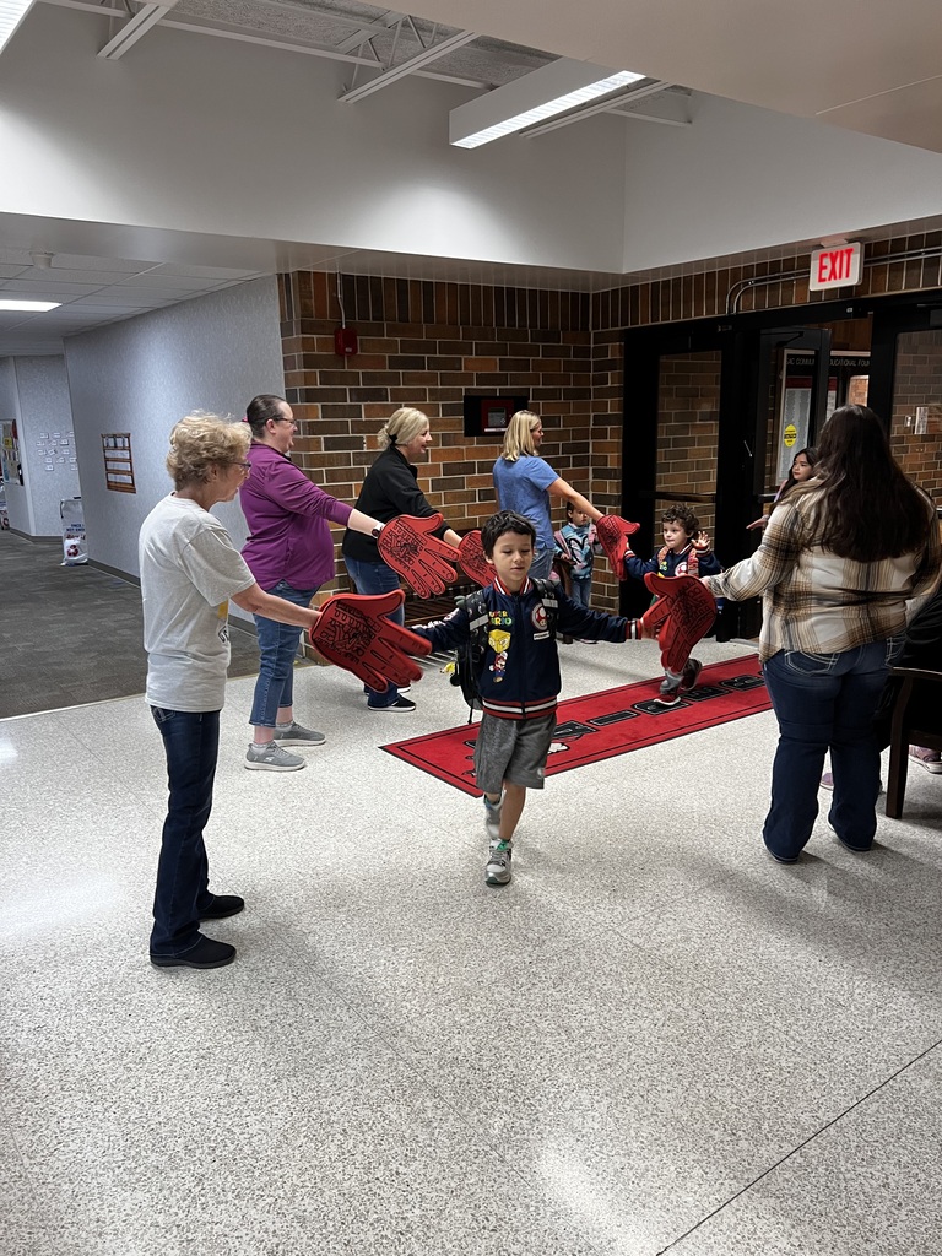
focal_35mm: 26
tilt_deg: -10.1
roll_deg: +2.5
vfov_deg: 67.3
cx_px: 471
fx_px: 943
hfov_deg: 53.1
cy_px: 628
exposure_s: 1/60
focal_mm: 5.7
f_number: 1.5
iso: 160
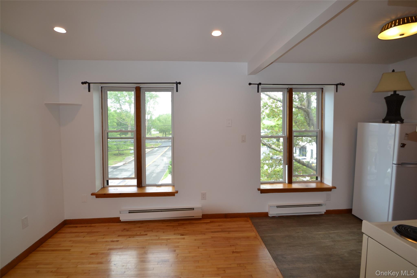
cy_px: 139
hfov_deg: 100.4
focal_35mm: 15
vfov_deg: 77.3
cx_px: 208
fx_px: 174
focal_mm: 10
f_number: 4
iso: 220
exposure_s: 1/125
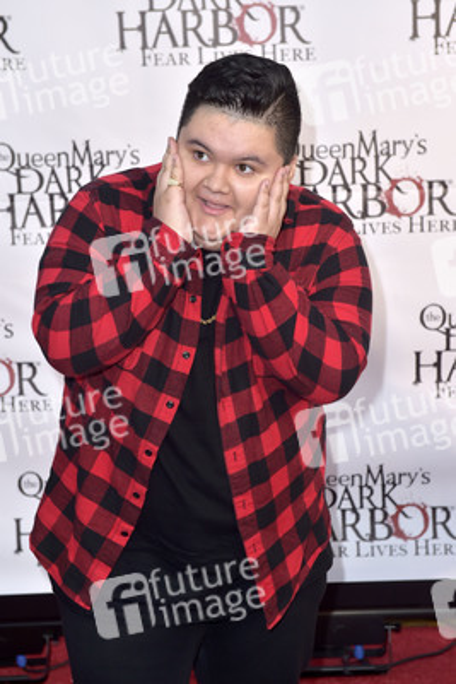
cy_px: 342
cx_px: 228
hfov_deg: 19.5
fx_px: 1329
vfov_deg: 28.8
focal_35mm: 70
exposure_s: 1/250
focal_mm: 70
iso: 250
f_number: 5.6
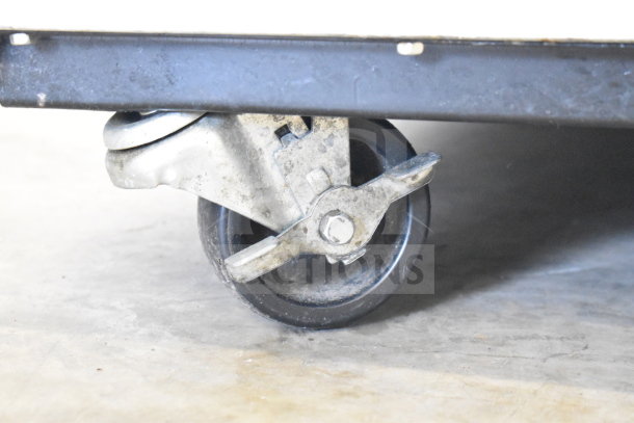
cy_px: 212
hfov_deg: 28.1
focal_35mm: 72
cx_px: 317
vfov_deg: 18.9
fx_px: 1268
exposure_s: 1/80
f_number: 5.3
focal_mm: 48
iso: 12800
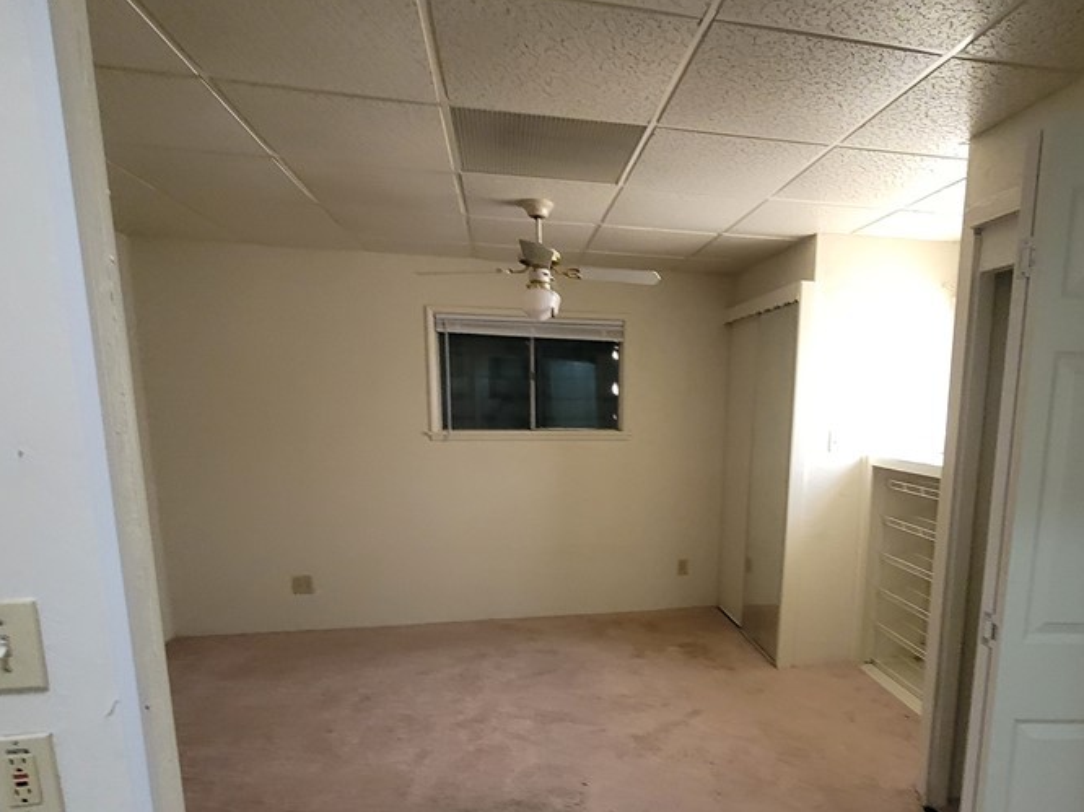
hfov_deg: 80.4
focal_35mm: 20
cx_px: 671
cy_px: 527
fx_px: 626
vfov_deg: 64.6
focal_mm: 2.2
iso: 320
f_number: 2.2
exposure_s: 1/40
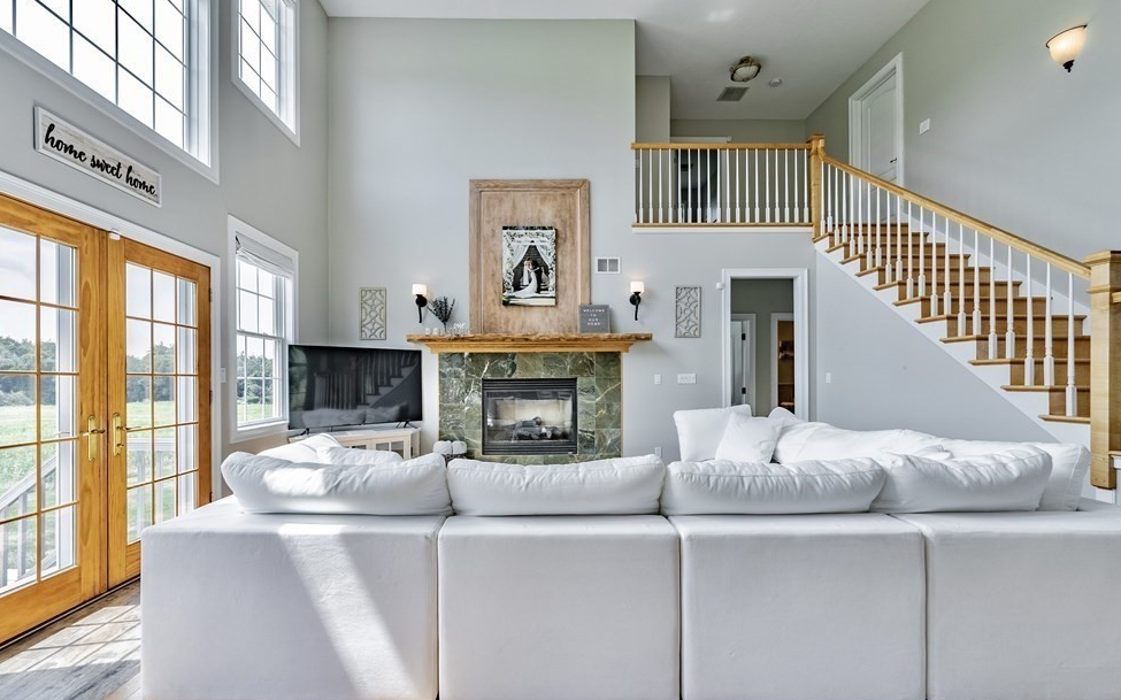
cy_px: 382
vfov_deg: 74.6
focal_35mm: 15
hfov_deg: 101.4
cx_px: 540
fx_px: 458
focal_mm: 14
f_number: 8
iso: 100
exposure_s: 1/40
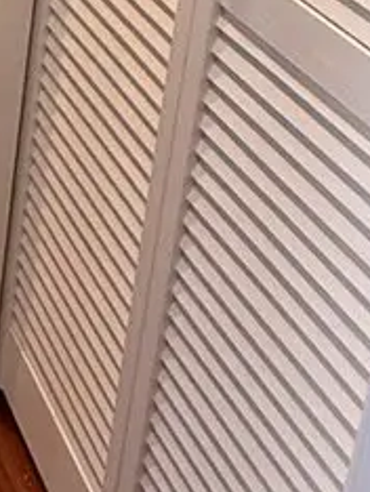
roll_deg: -0.7
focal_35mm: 86
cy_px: -204
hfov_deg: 14.4
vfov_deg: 20.2
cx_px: -364
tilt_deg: -16.3
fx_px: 1223
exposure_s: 1/120
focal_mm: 2.22
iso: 400
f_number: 2.2
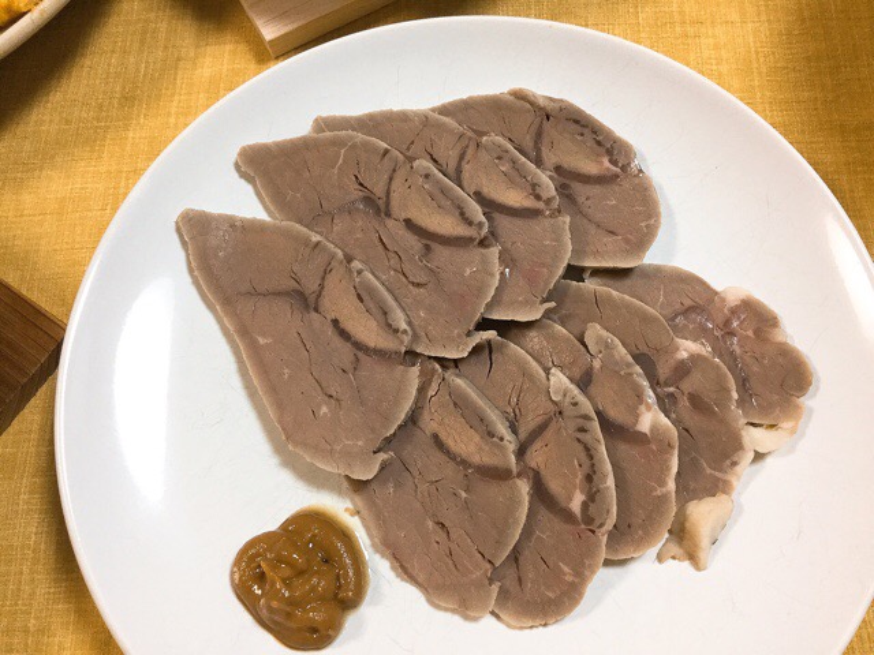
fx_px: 783
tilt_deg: -71.9
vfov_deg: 45.4
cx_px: 437
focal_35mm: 31
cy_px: 328
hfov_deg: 58.4
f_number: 2.4
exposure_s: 1/30
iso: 100
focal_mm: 3.3
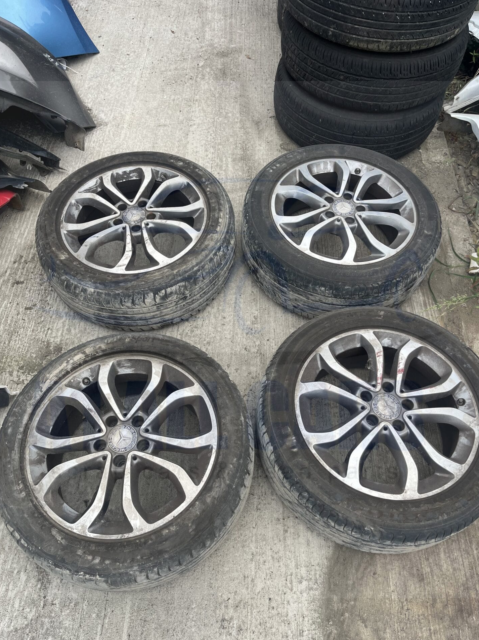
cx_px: 238
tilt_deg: -58.7
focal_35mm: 28
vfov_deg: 63.4
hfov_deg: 49.7
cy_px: 340
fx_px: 517
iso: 50
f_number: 1.6
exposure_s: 1/718
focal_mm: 5.1
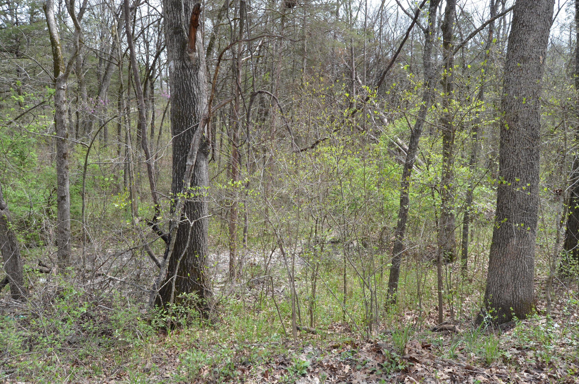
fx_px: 433
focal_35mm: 27
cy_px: 192
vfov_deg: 47.7
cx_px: 290
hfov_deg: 67.5
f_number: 6.7
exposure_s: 1/180
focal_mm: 18
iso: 200
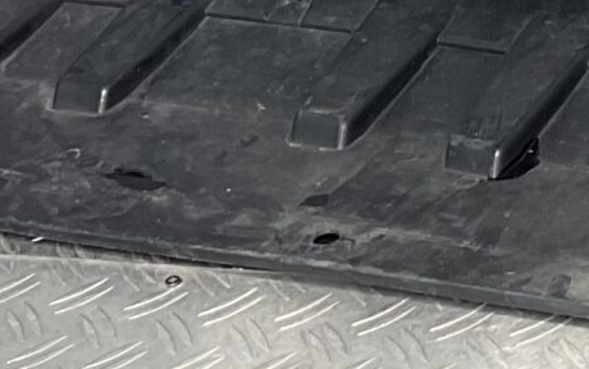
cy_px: -111
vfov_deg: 7.6
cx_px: 826
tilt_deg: -31.7
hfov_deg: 11.8
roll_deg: +8.6
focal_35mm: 171
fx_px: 2746
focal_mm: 3
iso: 16
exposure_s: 1/268
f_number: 1.8
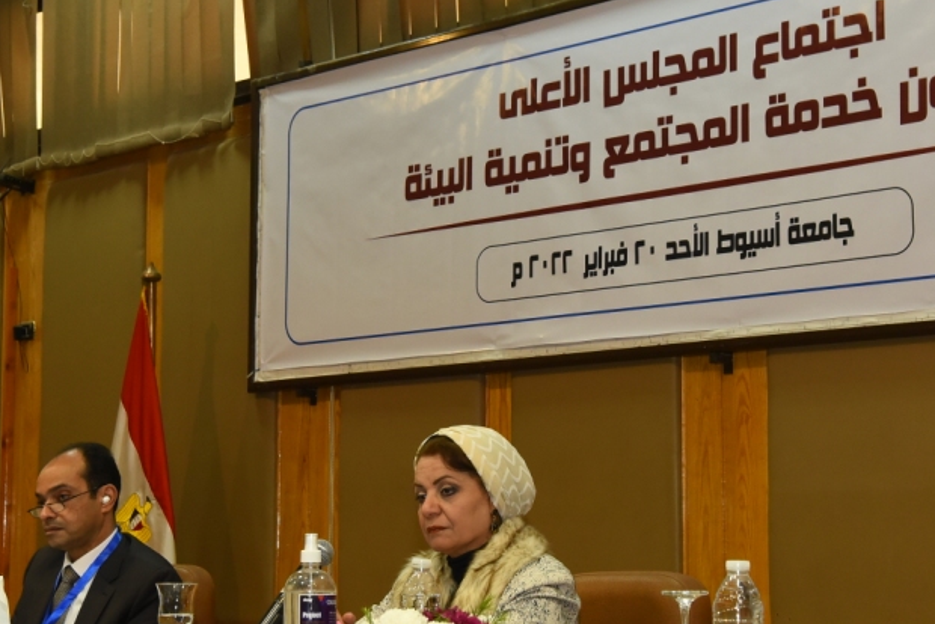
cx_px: 511
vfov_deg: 18.0
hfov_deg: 26.6
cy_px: 341
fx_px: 1975
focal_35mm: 76
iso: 2500
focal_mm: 46
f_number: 9
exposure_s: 1/60
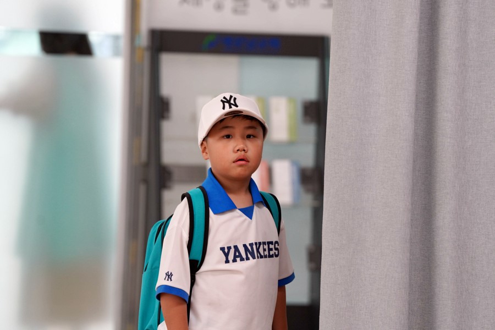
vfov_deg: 6.9
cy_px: 165
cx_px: 248
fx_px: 2750
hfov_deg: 10.3
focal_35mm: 200
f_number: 4
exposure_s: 1/250
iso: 1250
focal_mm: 200
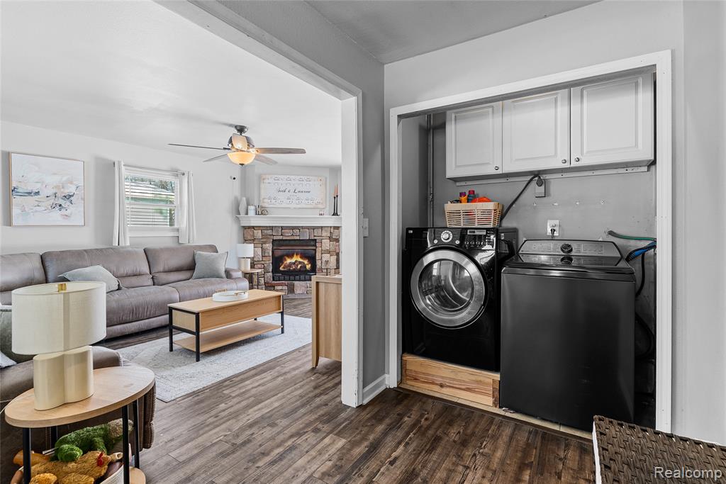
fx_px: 343
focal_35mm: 17
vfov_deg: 70.5
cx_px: 363
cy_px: 242
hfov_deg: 93.3
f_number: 8
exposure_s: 1.3
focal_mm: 17
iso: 250
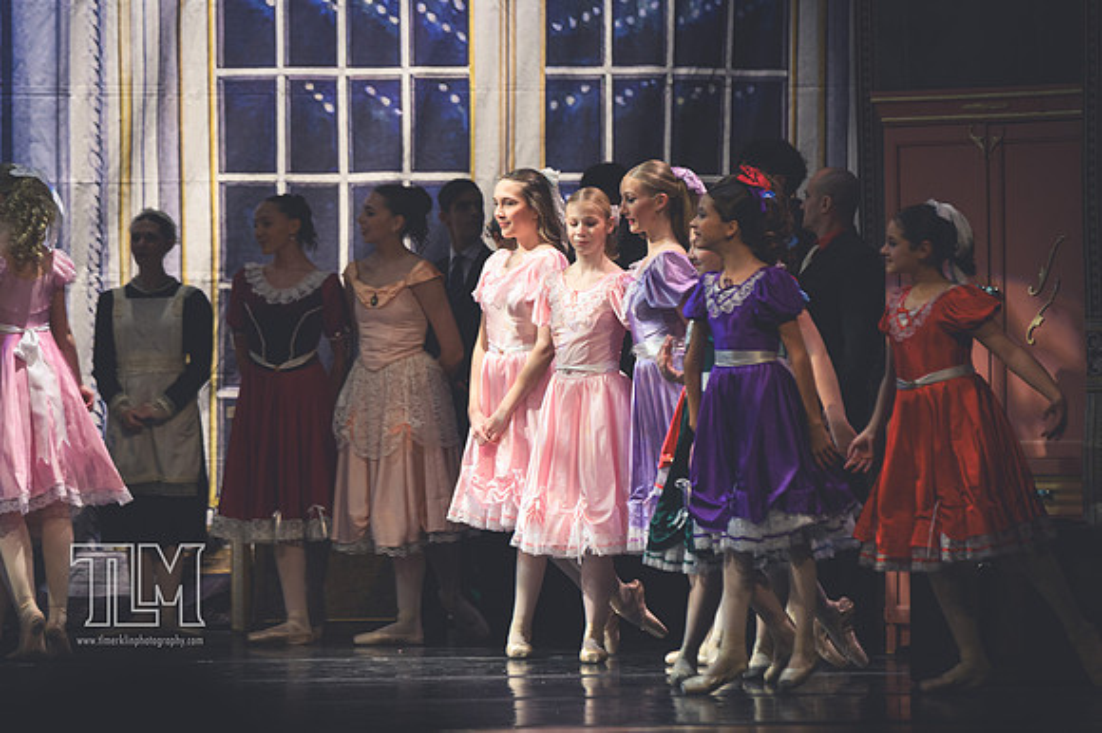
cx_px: 551
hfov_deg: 6.9
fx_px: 9178
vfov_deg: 4.6
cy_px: 366
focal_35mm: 300
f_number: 2.8
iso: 1250
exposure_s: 1/400
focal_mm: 200
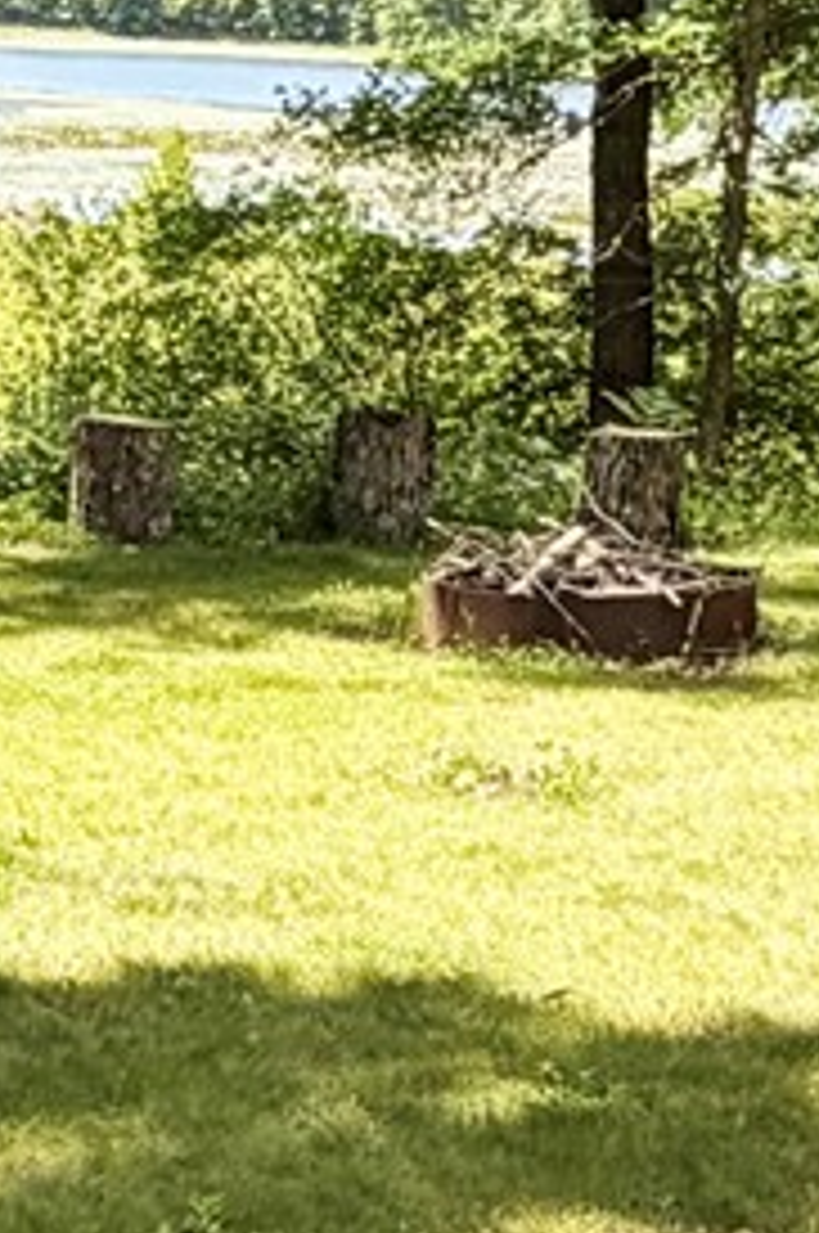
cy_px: 261
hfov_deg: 12.4
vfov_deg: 18.6
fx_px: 3729
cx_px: -40
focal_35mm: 109
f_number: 2.2
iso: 50
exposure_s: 1/502
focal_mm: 2.22
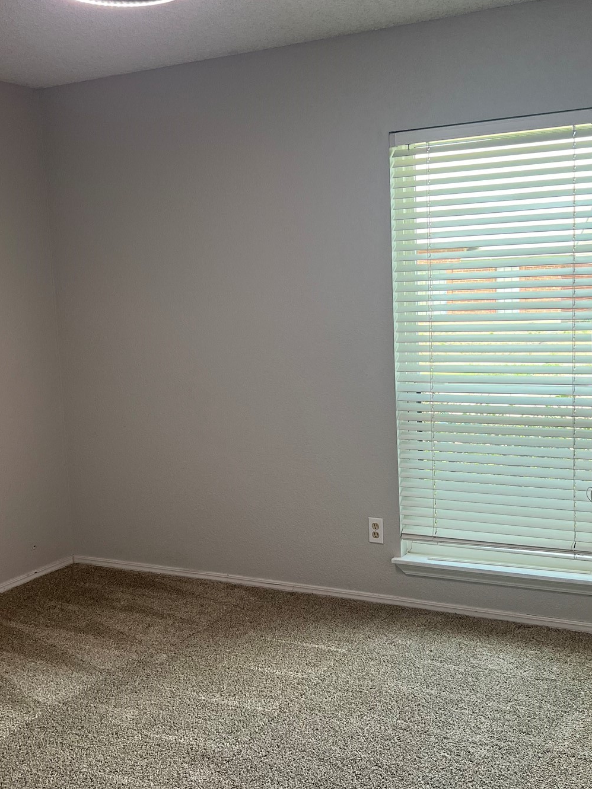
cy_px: 397
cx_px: 312
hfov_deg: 35.9
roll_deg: +2.0
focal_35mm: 40
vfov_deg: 46.8
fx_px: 912
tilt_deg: -6.5
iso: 64
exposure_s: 1/132
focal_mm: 5.7
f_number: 1.5
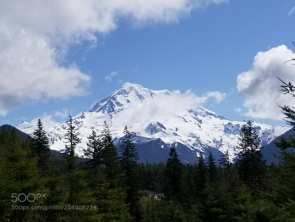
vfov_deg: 53.1
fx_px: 222
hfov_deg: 67.3
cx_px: 148
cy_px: 111
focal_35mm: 26
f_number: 1.7
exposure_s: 1/7194
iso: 50
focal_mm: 4.25
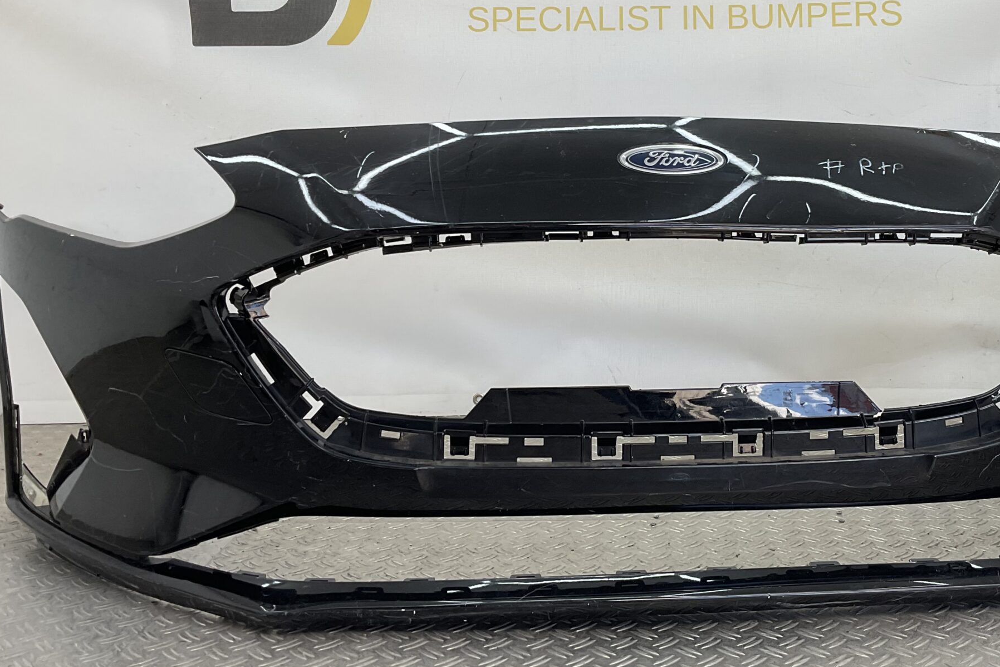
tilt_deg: -7.3
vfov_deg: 31.1
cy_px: 255
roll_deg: -0.1
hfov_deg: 45.0
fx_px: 1194
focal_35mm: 43
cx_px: 638
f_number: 1.8
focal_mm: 3
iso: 16
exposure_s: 1/147
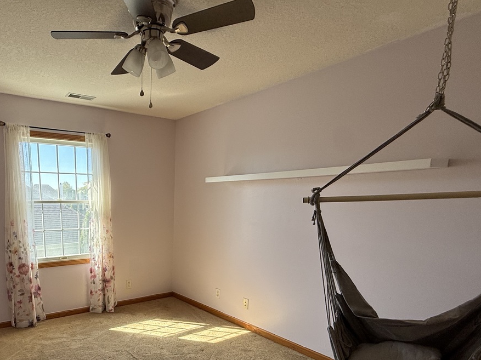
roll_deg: +0.0
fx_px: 319
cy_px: 258
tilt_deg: -9.7
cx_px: 142
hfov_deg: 70.7
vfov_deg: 56.7
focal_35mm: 23
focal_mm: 2.22
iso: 64
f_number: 2.2
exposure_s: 1/113
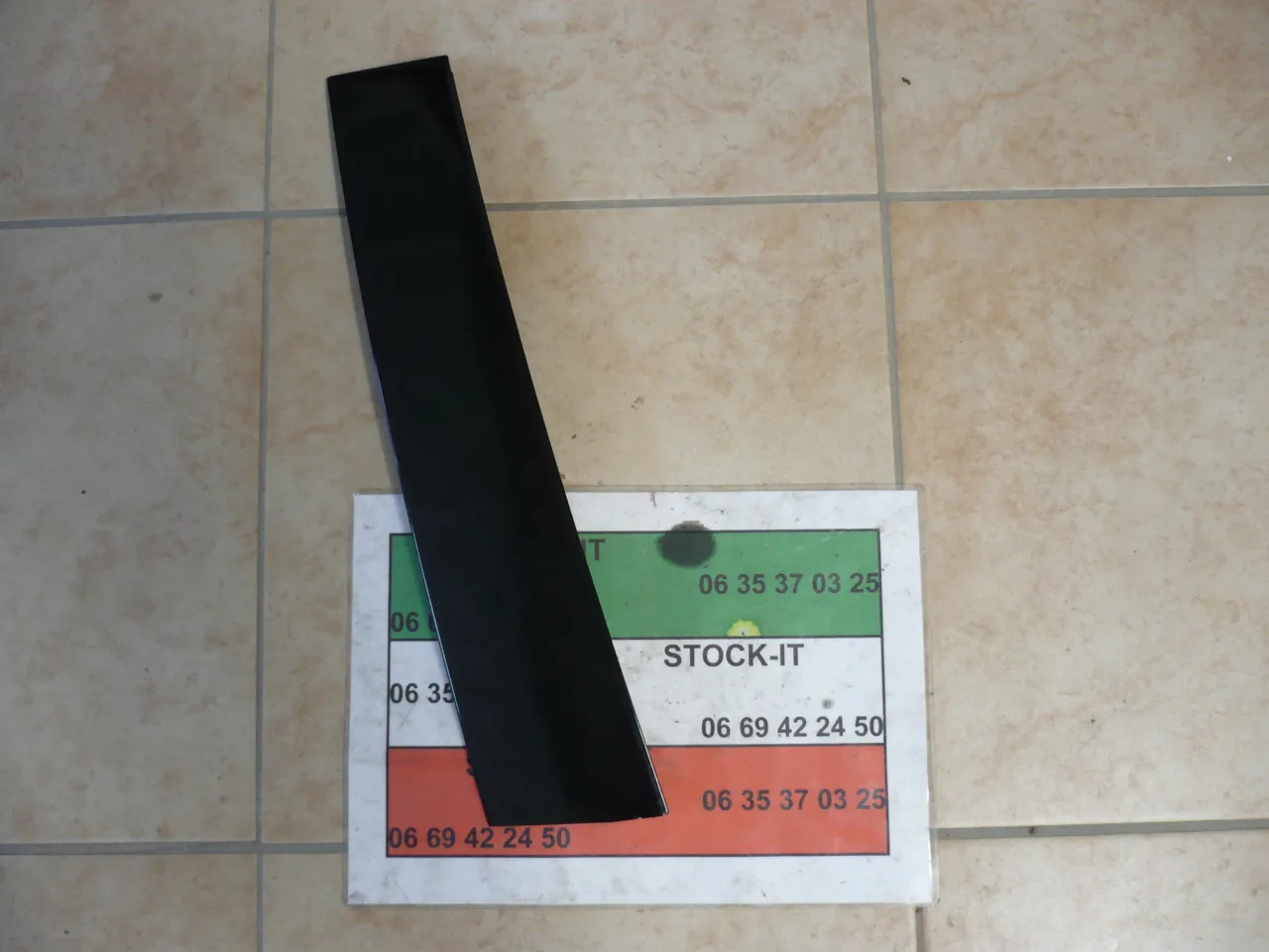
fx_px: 1283
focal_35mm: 35
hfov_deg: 52.6
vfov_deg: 40.7
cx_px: 634
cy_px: 476
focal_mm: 5.8
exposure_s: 1/13
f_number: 2.8
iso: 200
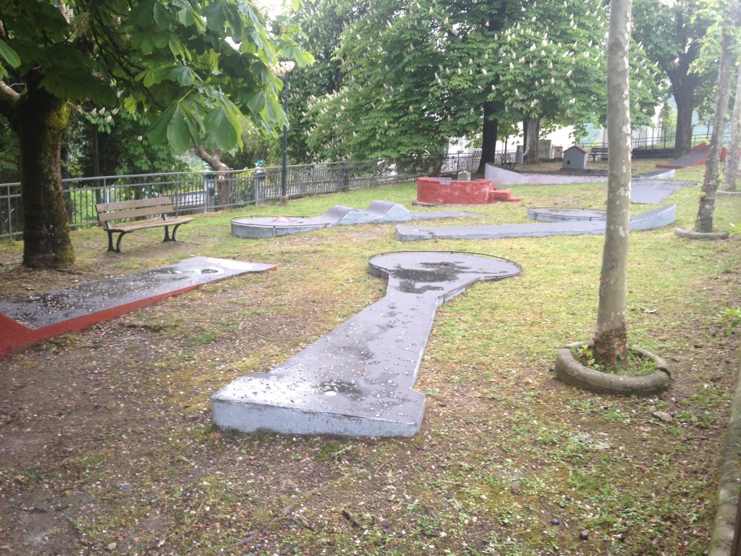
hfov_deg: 52.6
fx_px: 749
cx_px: 370
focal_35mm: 35
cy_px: 278
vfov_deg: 40.7
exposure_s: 1/24
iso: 50
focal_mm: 4.28
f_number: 2.4
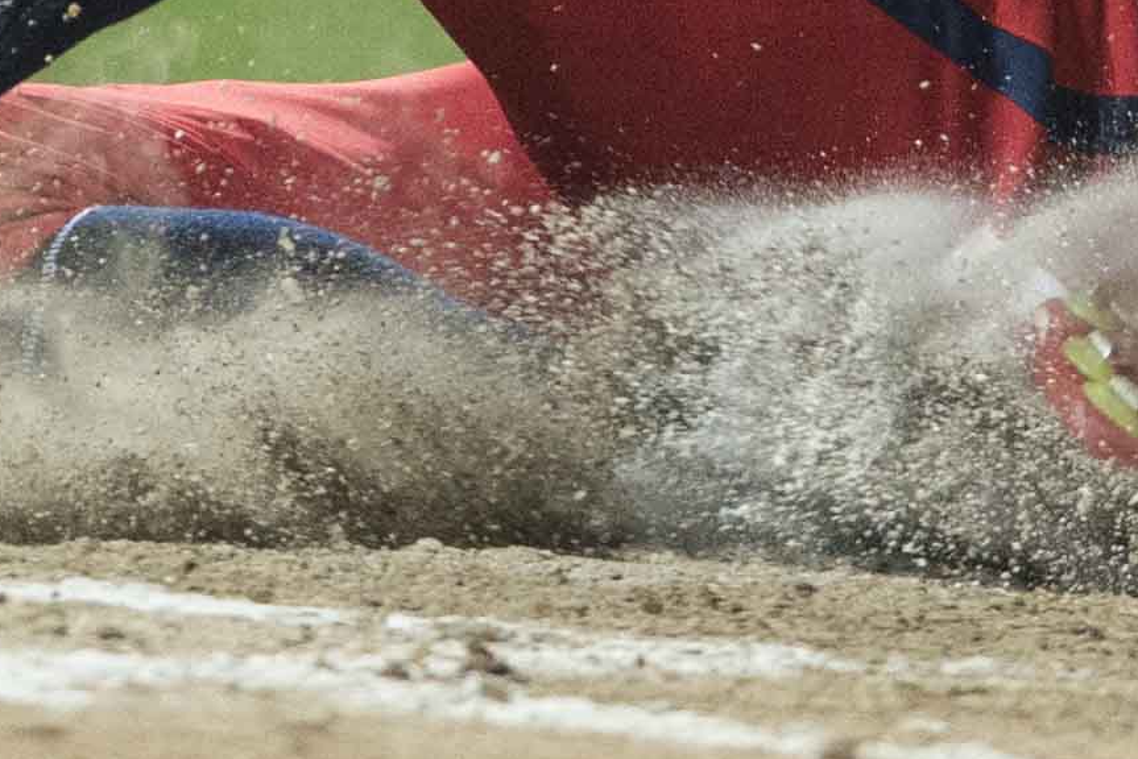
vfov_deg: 0.5
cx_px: 740
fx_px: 88156
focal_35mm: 2788
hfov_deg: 0.7
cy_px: -1260
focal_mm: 400
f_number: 2.8
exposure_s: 1/1000
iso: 3200
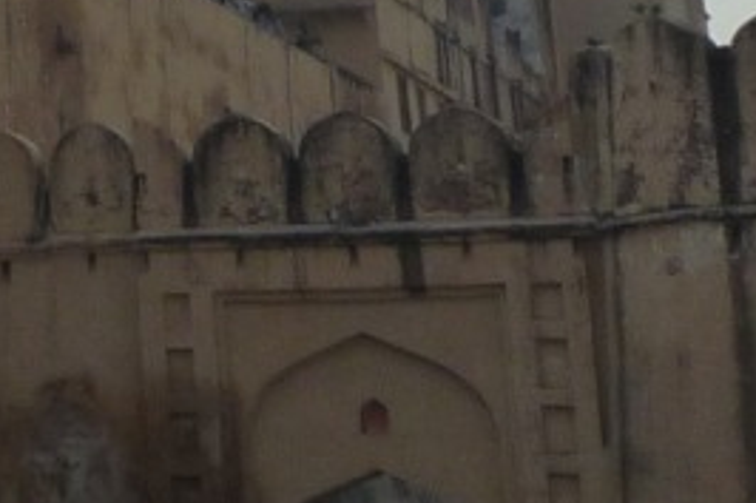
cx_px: -512
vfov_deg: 9.1
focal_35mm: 141
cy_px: -537
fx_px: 2959
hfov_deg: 13.4
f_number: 5.6
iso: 160
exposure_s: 1/800
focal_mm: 4.4
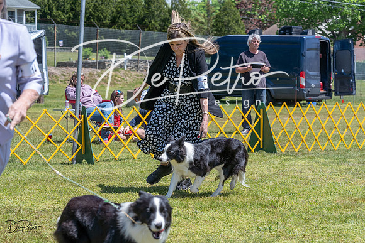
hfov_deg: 19.8
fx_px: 1045
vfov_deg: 13.3
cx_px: 182
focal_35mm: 103
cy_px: 122
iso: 800
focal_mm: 103
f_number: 7.1
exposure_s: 1/1600
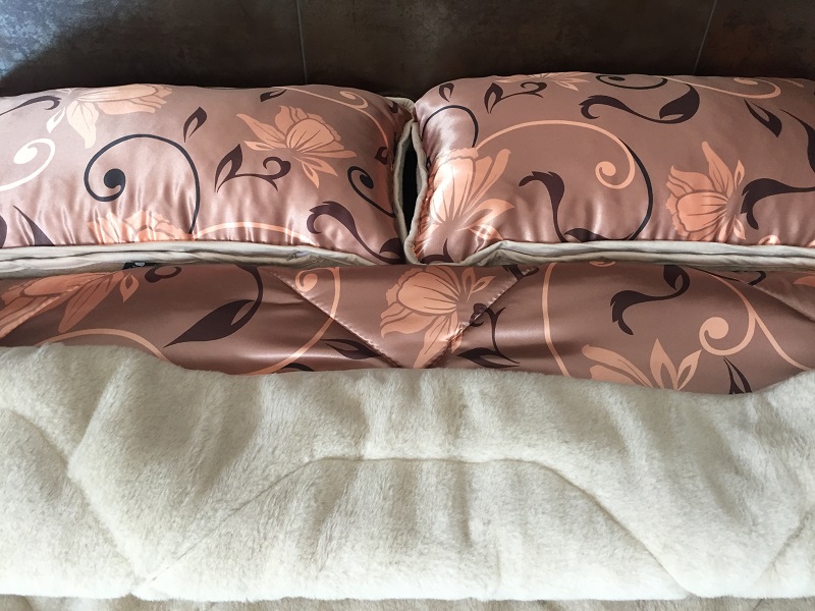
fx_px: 683
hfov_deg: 61.7
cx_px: 408
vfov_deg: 48.2
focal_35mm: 29
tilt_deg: -45.7
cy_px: 306
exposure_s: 1/33
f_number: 2.2
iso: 125
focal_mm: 4.15
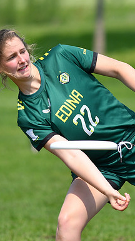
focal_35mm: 711
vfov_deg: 3.0
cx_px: 152
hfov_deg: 1.7
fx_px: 4534
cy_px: 120
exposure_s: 1/3200
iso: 320
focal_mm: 300
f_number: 4
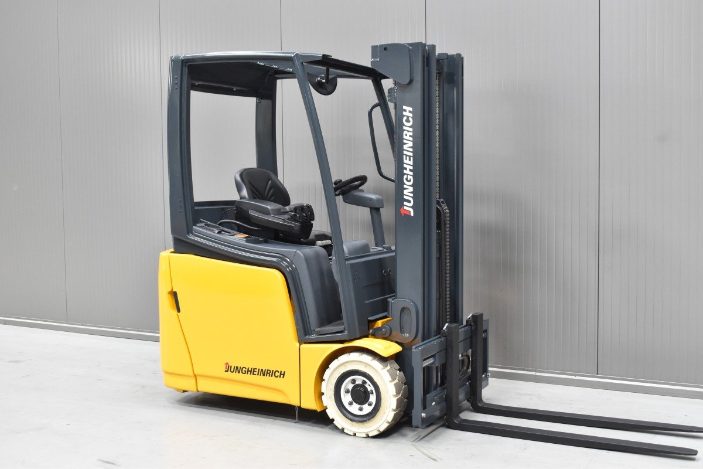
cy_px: 234
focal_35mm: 44
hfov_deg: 45.0
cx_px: 352
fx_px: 849
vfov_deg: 30.8
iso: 1250
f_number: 6.3
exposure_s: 1/15
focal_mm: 29
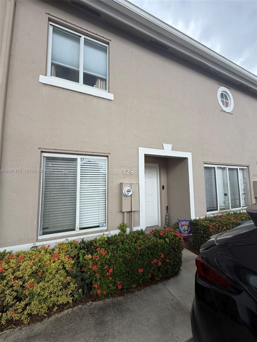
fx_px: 139
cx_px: 128
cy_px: 171
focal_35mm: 14
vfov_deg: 102.1
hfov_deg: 85.7
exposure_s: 1/502
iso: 64
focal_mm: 2.22
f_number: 2.2
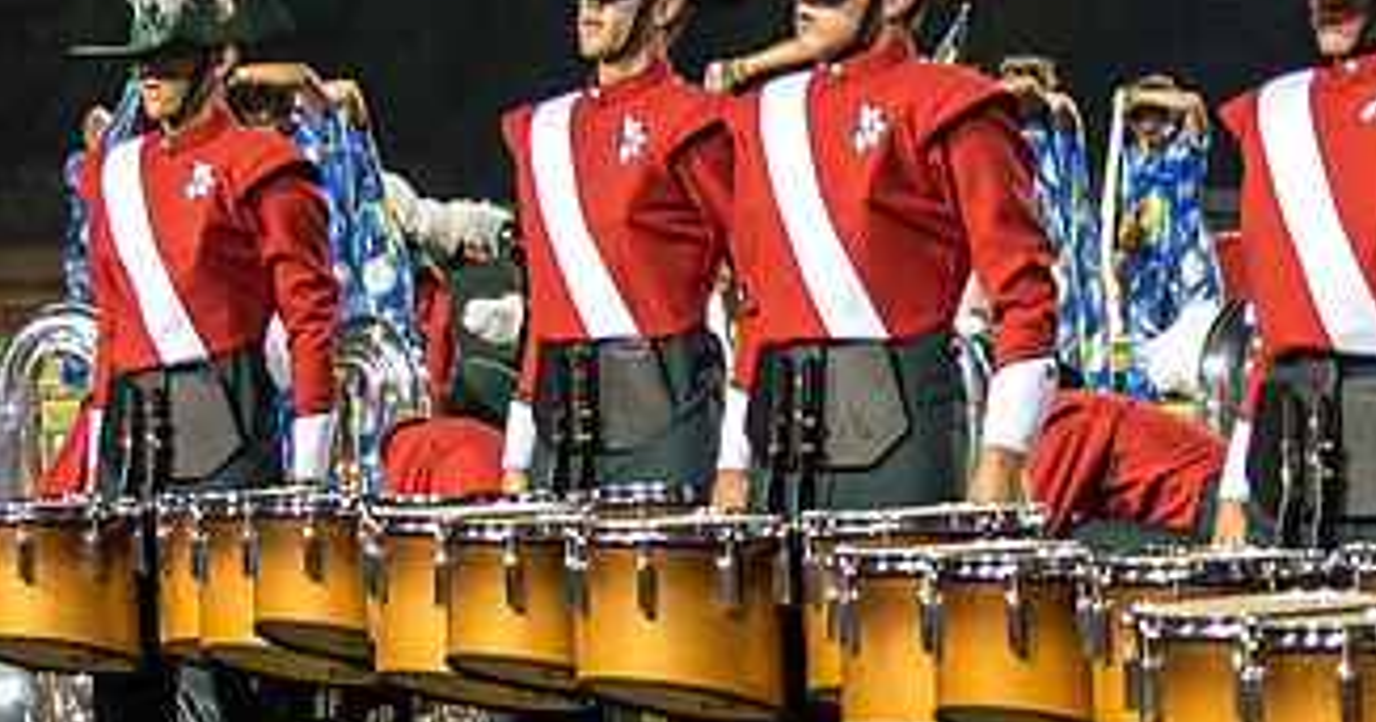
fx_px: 10055
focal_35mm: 280
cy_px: 409
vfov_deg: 4.1
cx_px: 955
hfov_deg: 7.8
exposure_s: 1/200
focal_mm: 70
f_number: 4.5
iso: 5000
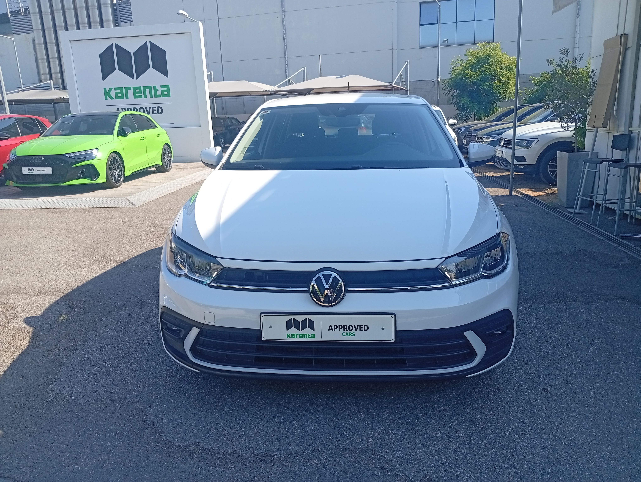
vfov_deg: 51.5
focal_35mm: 27
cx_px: 320
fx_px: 501
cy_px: 241
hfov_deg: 65.2
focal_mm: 3.98
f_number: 1.8
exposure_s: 1/334
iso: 50
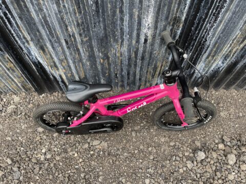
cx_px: 123
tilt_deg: -59.4
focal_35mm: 26
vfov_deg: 53.1
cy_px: 92
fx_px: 185
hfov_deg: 67.3
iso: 32
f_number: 1.6
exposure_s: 1/138
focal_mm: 4.2
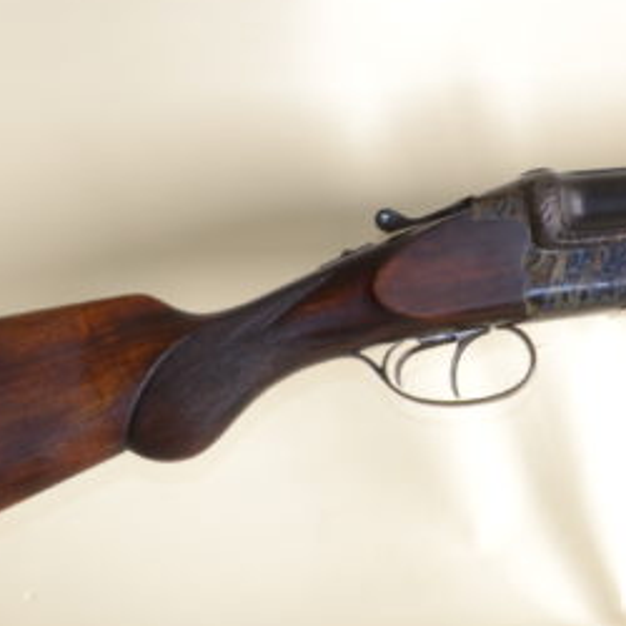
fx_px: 2783
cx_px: 801
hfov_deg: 12.5
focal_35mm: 136
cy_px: 257
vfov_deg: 12.8
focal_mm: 26
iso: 100
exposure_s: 1/6
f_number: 10
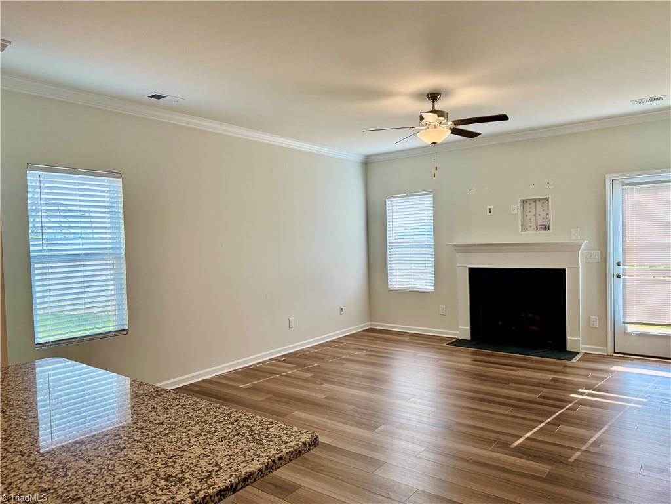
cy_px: 252
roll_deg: +1.6
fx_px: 465
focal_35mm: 24
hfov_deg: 71.6
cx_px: 336
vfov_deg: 56.8
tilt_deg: -1.8
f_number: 1.78
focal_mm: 6.76
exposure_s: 1/232
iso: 100
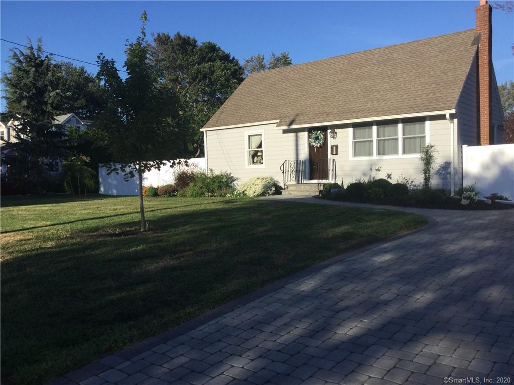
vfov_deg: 45.4
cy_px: 192
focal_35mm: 31
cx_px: 257
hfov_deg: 58.4
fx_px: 460
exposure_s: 1/1148
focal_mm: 3.3
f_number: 2.4
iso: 25
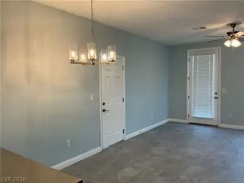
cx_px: 122
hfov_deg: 61.7
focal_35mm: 29
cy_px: 92
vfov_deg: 48.2
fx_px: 204
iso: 40
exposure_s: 1/60
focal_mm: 3
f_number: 1.8
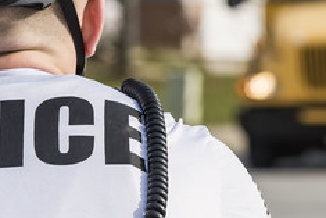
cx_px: 225
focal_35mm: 482
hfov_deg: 4.3
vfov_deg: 2.9
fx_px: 4367
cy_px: -17
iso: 200
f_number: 8
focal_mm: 145
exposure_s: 1/640
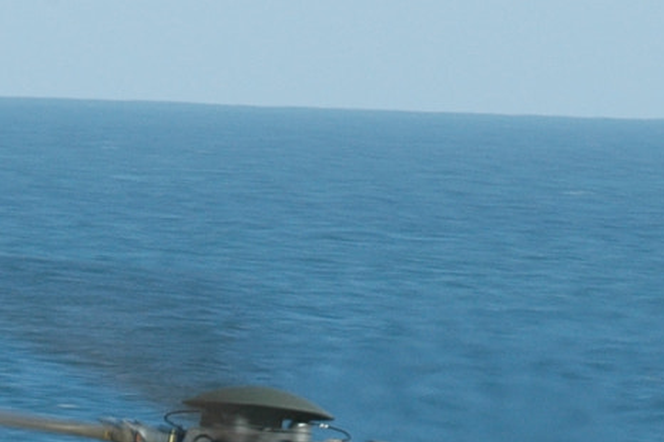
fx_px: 24292
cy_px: 810
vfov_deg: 1.0
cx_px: 274
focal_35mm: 1318
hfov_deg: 1.6
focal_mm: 200
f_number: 14
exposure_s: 1/80
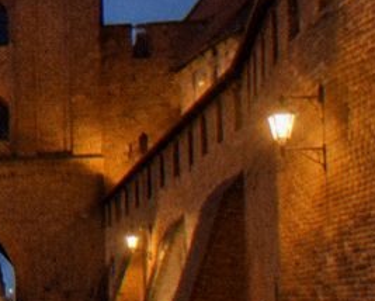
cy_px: 91
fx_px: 1833
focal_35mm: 165
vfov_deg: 9.4
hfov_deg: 11.3
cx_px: -174
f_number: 2.5
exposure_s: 1/400
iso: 6400
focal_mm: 47
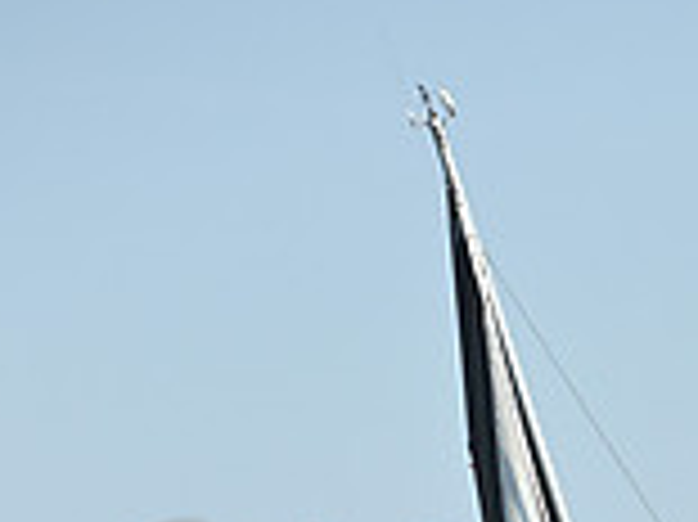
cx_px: 691
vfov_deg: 2.1
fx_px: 14507
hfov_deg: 2.8
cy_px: 1202
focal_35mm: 720
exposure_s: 1/1250
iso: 320
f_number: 8
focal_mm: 200
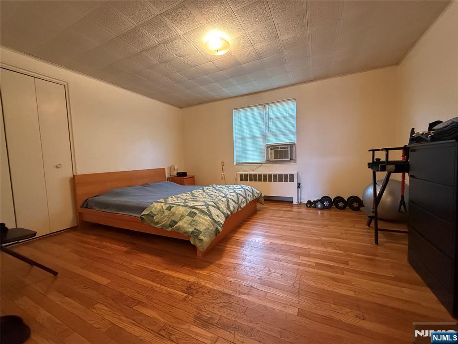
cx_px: 229
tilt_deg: -3.7
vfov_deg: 85.7
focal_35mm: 14
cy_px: 172
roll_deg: +2.6
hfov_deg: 102.1
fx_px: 185
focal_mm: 2.22
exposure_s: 1/60
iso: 800
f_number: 2.2
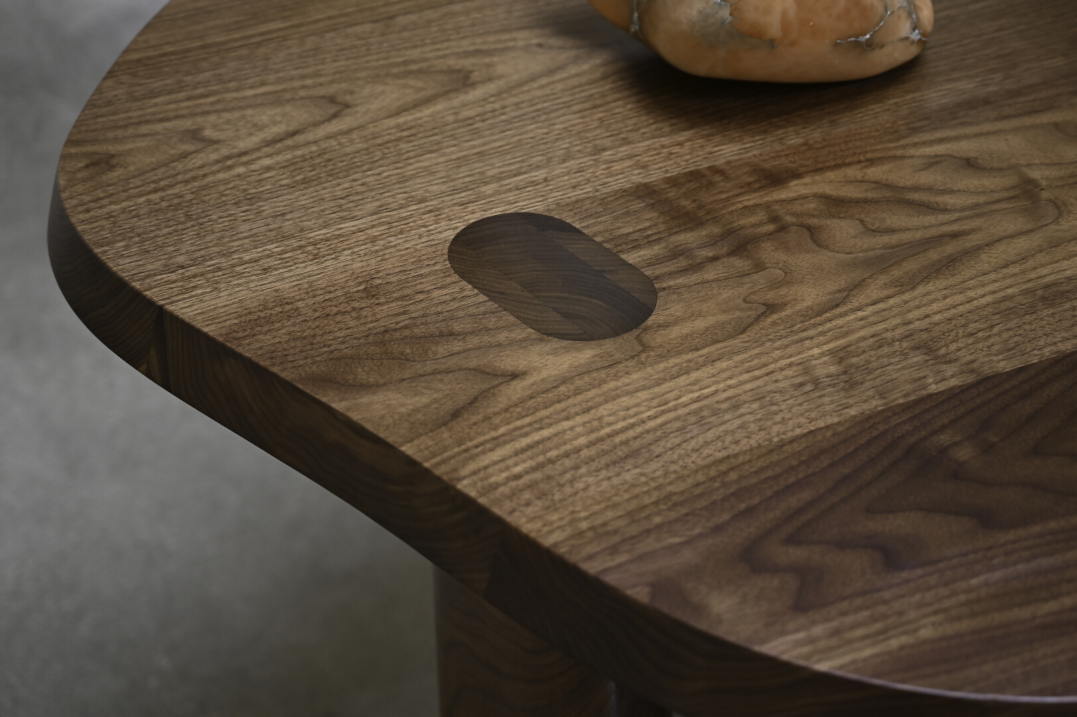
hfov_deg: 32.4
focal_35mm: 62
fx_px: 1854
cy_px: 358
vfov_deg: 21.9
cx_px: 538
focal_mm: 62
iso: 720
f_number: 4
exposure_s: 1/60
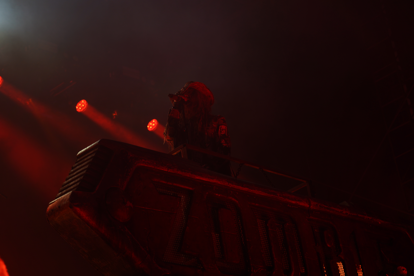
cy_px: 138
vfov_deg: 13.0
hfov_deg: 19.5
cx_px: 207
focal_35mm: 105
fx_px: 1207
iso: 160
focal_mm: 105
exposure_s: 1/125
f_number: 4
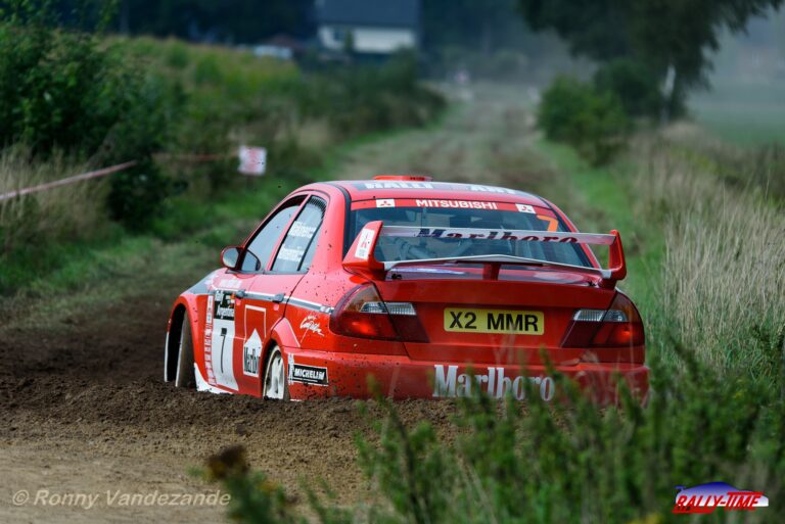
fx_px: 6981
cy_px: 262
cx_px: 392
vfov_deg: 4.3
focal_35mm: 320
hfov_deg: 6.4
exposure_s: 1/1600
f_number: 6.3
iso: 400
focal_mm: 320
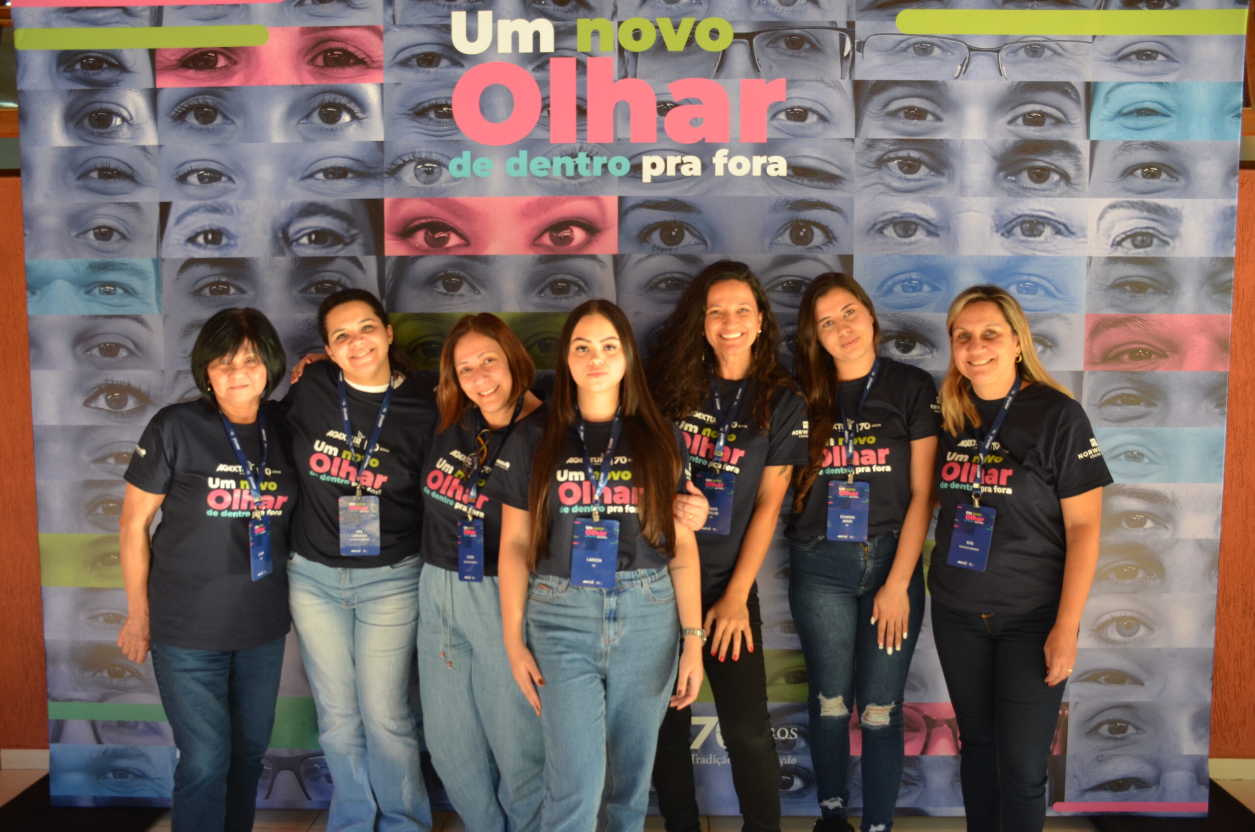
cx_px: 628
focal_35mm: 30
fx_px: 1044
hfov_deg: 62.0
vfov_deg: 43.4
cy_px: 416
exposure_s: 1/60
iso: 560
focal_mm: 20
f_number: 4
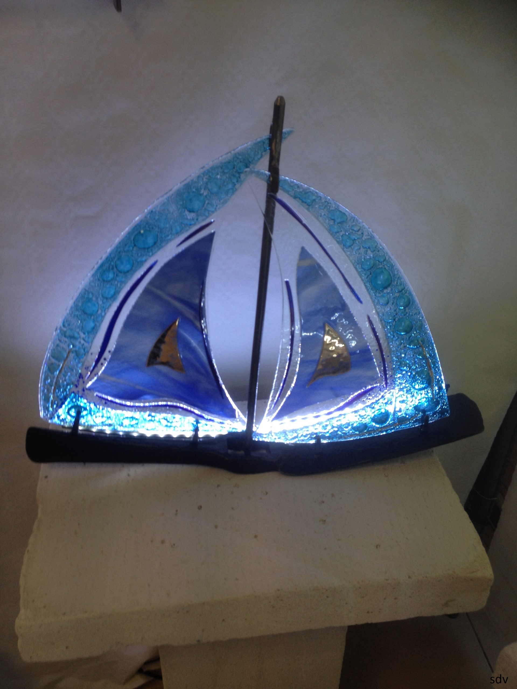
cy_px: 344
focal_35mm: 35
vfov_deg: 52.6
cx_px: 258
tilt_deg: -36.8
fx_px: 697
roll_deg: -1.5
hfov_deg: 40.7
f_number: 2.4
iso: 50
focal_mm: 4.28
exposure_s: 1/40
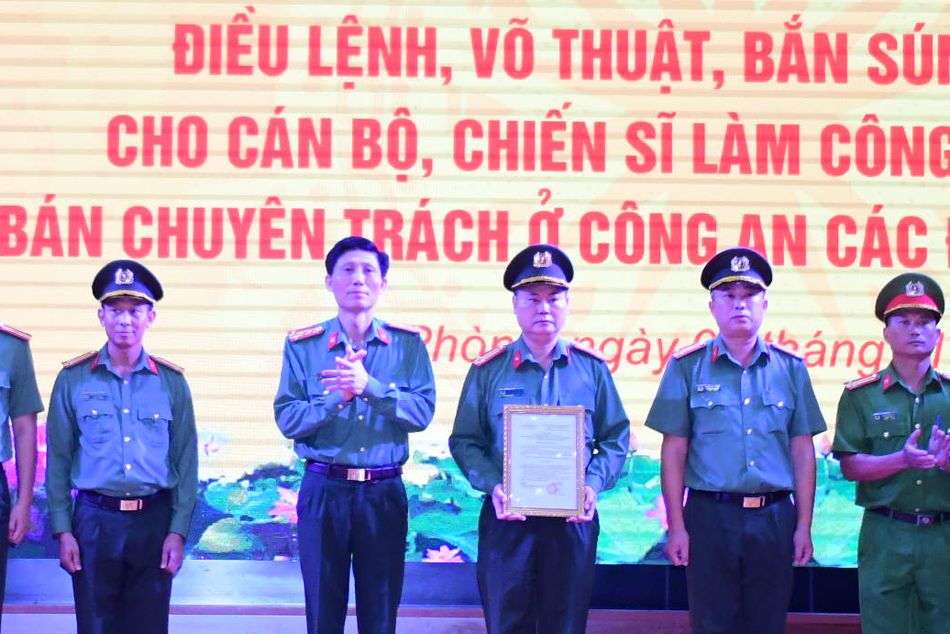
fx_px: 3404
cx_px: 357
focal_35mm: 129
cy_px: 295
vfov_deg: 10.6
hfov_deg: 15.9
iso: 2000
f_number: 4
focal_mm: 32
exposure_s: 1/200
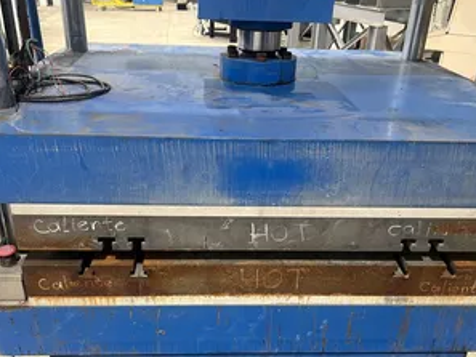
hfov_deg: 52.6
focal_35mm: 35
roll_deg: -2.2
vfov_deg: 40.5
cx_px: 239
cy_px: 219
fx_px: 481
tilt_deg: -27.8
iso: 160
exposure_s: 1/60
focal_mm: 5.7
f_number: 1.5
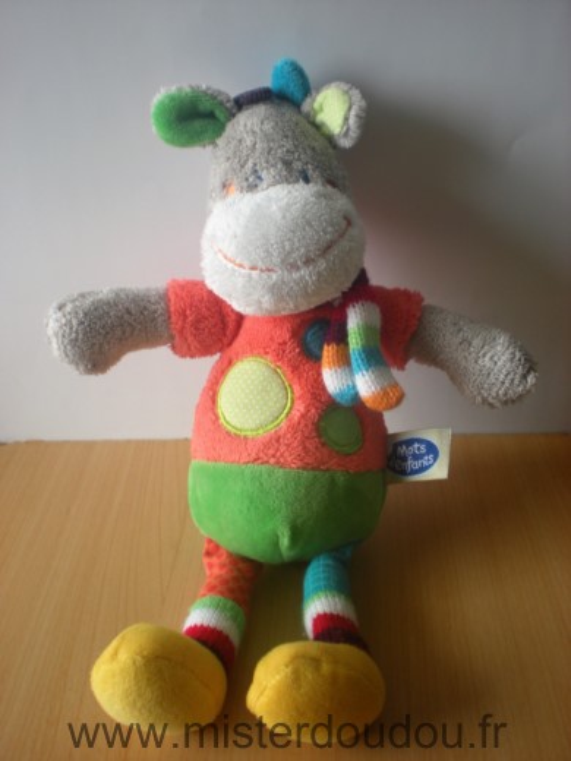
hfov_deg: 37.7
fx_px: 836
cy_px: 380
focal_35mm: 38
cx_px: 286
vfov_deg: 49.0
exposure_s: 1/15.8
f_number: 3.1
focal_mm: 6.3
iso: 64
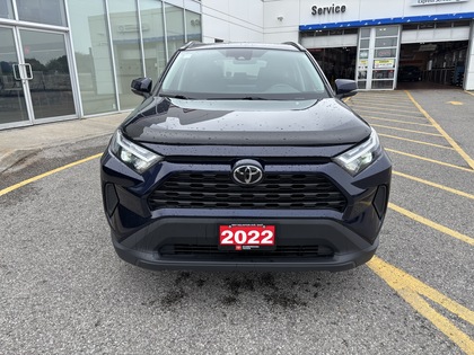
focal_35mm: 26
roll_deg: +0.6
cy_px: 178
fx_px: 356
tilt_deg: -15.2
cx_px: 237
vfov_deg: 53.1
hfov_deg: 67.3
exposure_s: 1/831
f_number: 1.6
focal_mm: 5.96
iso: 50
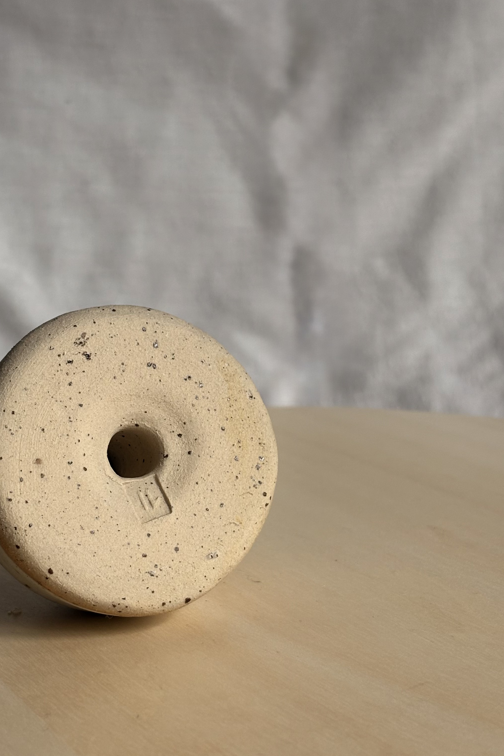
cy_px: 426
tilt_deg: -13.1
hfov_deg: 18.8
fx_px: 1512
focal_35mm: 72
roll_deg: +2.1
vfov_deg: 28.1
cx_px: 145
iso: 32
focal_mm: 5.96
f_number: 1.6
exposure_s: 1/121
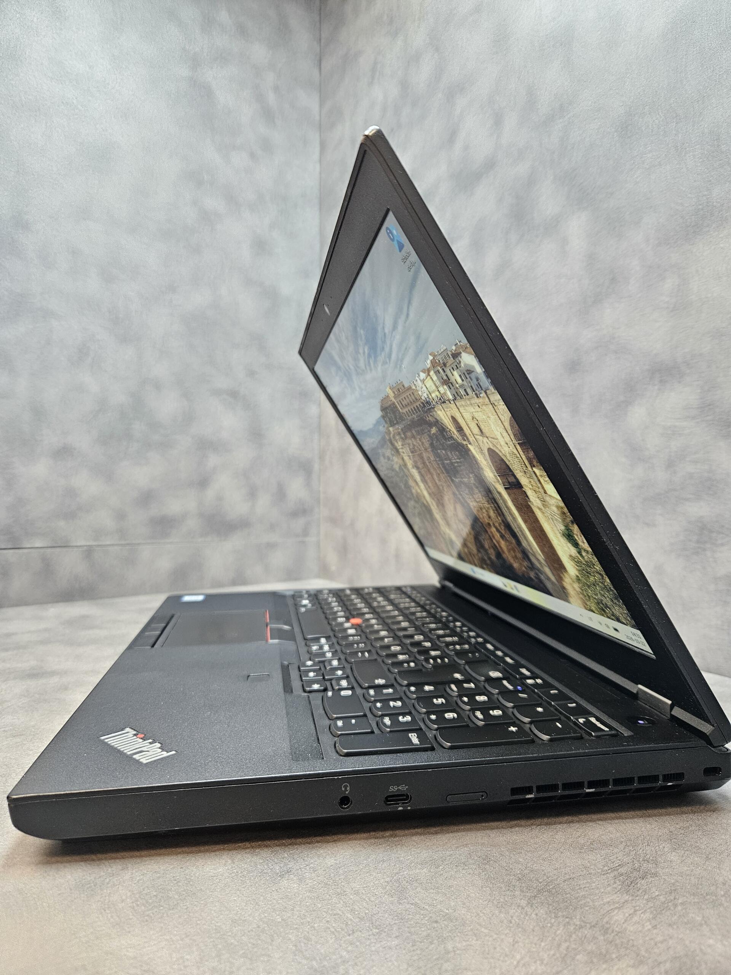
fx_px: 648
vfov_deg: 73.9
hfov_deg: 58.9
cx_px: 366
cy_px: 488
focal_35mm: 23
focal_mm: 5.4
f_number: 1.8
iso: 400
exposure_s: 1/100
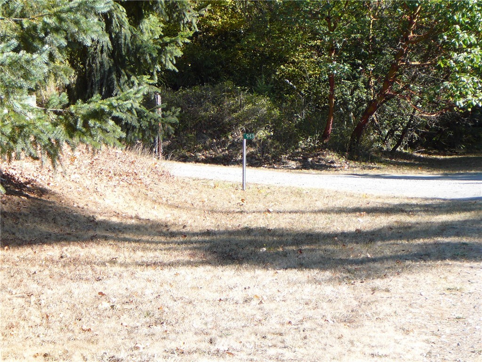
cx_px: 241
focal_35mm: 112
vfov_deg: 13.2
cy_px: 181
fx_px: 1560
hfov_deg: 17.6
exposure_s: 1/160
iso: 80
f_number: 3.9
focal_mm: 16.6
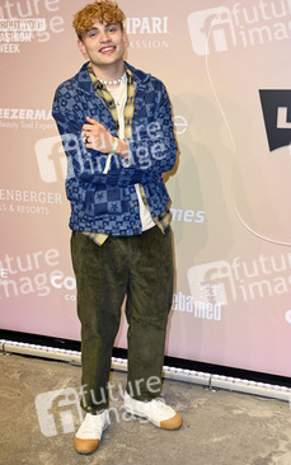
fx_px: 621
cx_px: 137
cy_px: 216
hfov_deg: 26.4
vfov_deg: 41.0
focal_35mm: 49
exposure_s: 1/160
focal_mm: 44
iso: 400
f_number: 5.6
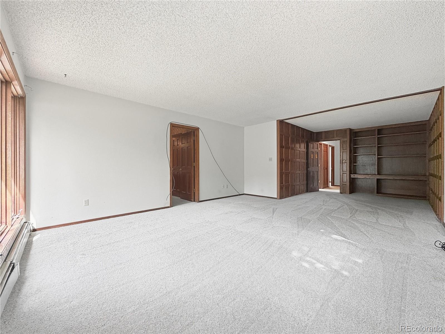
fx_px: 180
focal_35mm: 14
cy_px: 167
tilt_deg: +0.5
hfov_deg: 102.1
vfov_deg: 85.7
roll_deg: +1.0
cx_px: 222
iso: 80
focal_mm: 2.2
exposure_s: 1/121
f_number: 2.2
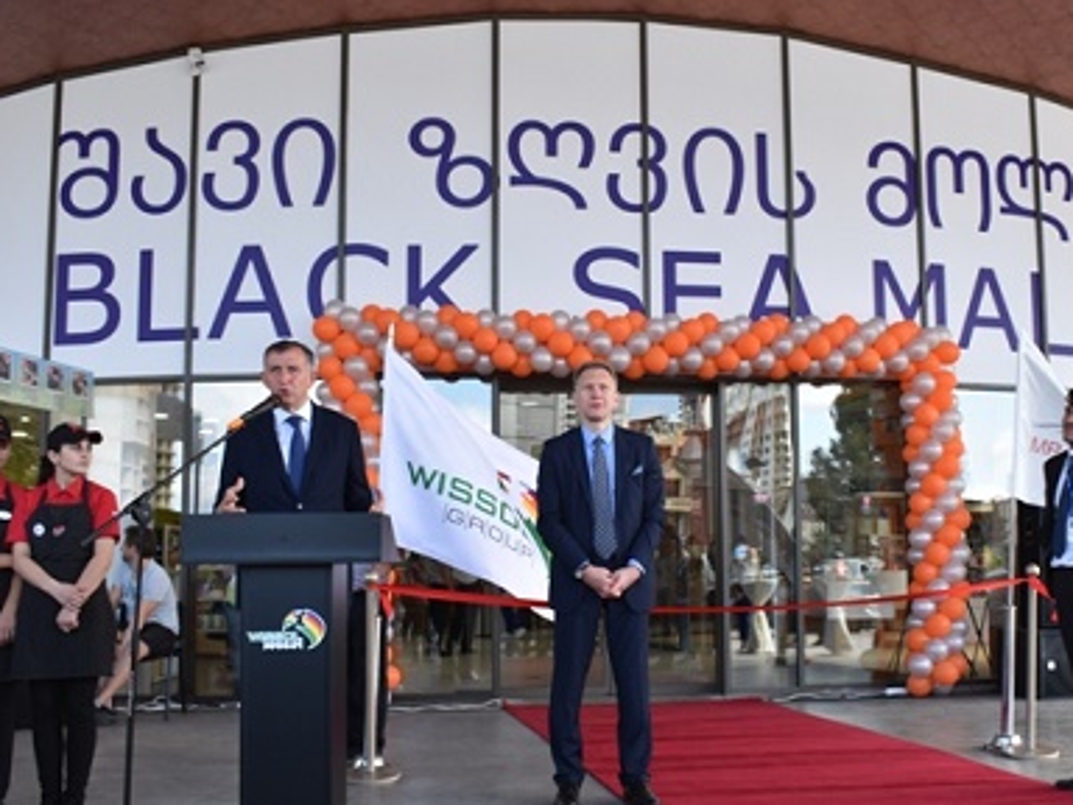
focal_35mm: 45
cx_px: 620
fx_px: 1395
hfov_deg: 42.0
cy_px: 440
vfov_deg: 32.2
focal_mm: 24
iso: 400
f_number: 7.1
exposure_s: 1/200
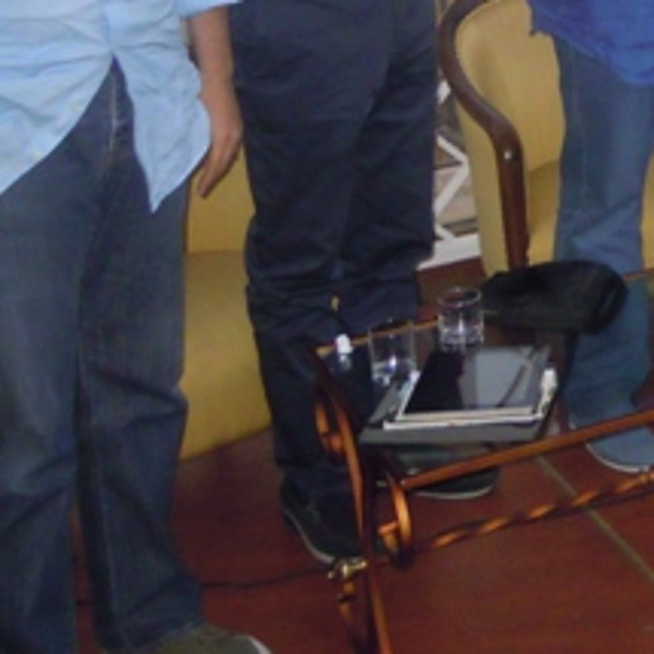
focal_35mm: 83
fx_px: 1774
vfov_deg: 19.5
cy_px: -158
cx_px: 837
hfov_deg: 19.4
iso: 400
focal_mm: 5
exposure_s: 1/320
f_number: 2.7
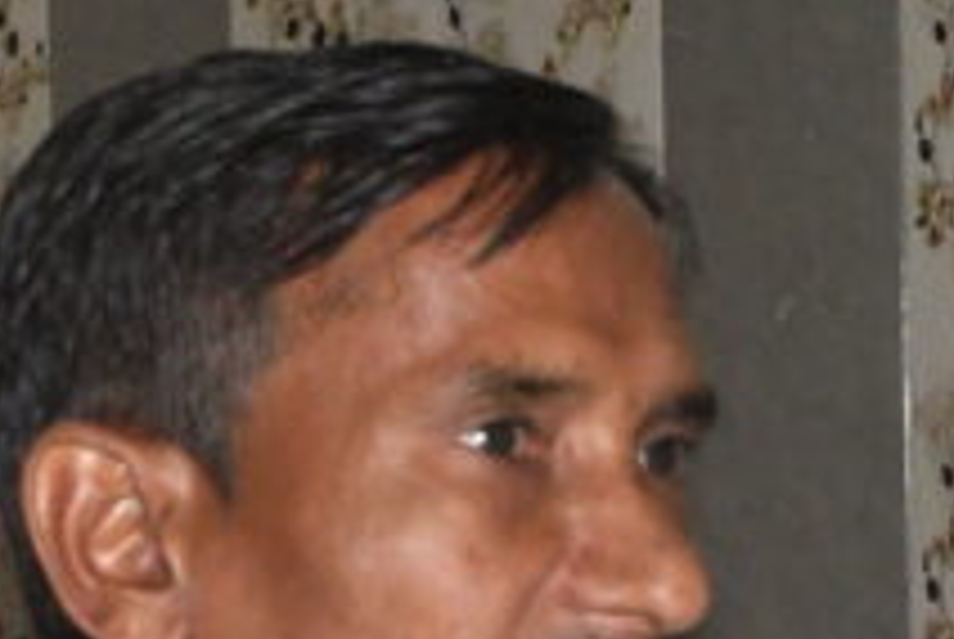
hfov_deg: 10.9
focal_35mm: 188
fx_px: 4989
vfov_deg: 7.2
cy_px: 932
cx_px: 612
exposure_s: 1/100
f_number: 5.6
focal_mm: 35
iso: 10000
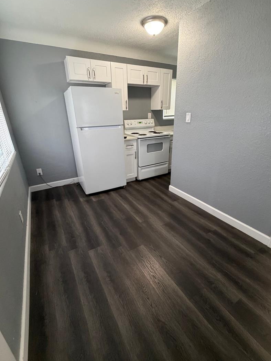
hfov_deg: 78.1
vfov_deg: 94.5
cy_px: 180
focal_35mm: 16
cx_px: 138
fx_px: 167
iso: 250
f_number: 2.2
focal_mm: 2.22
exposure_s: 1/60
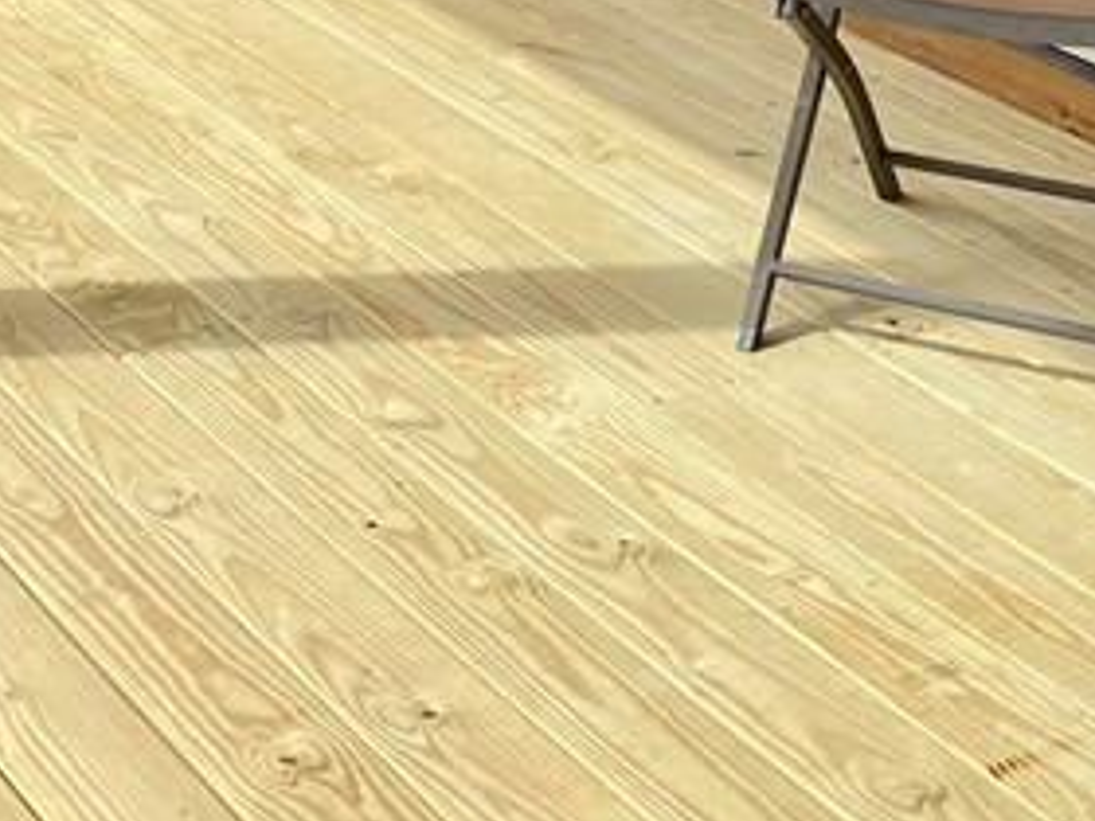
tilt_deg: -14.6
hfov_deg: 20.5
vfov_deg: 14.7
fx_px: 3005
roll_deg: +0.2
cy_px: -336
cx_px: 297
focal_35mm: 95
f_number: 1.8
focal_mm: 4.25
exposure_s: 1/2222
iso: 32
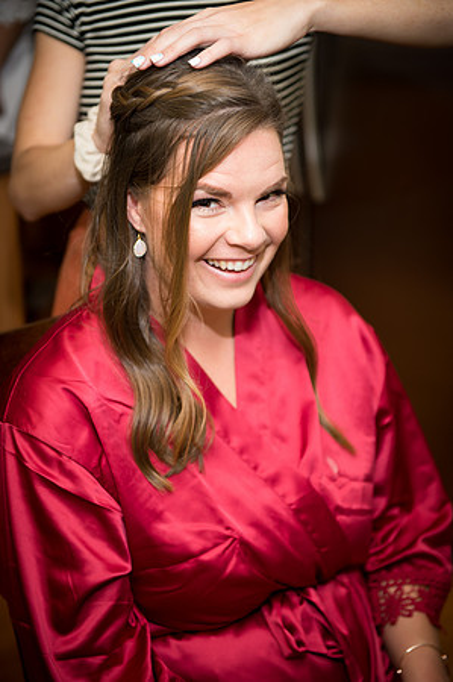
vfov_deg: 28.9
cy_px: 341
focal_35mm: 70
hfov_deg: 19.4
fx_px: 1324
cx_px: 226
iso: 200
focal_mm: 70
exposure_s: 1/250
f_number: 2.8
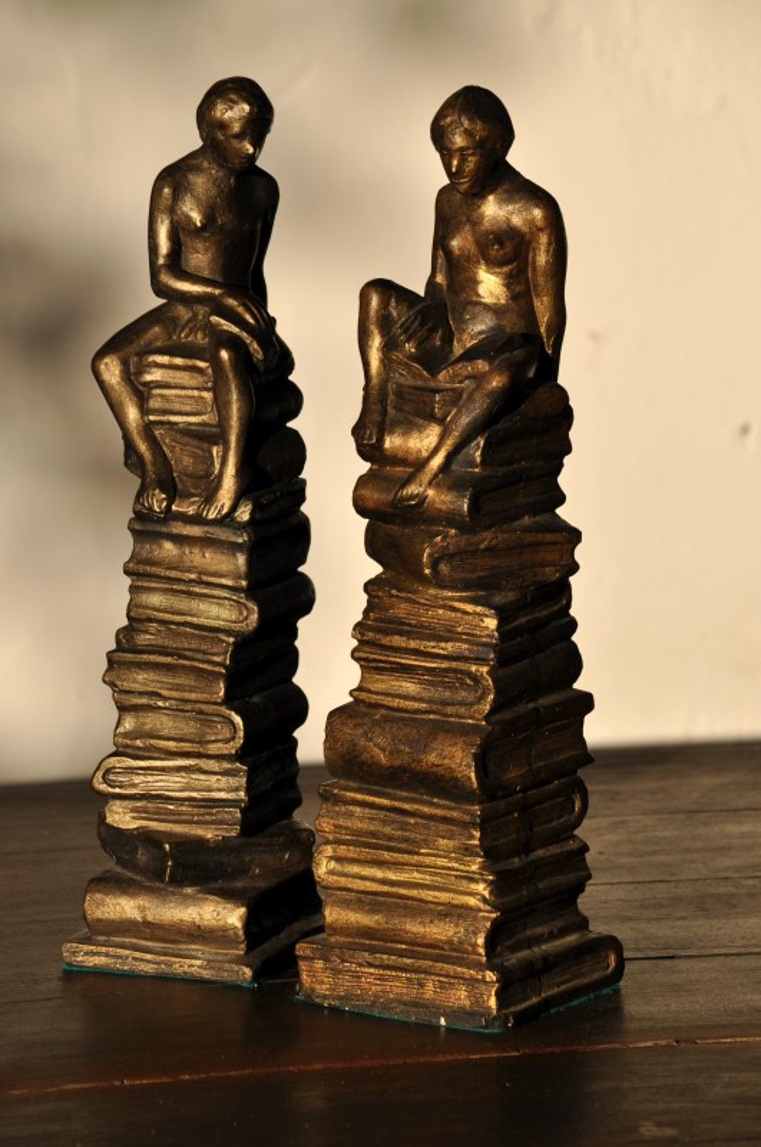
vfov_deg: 11.4
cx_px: 380
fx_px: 5724
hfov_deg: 7.6
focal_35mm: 180
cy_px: 574
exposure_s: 1/400
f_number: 10
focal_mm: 120
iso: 200
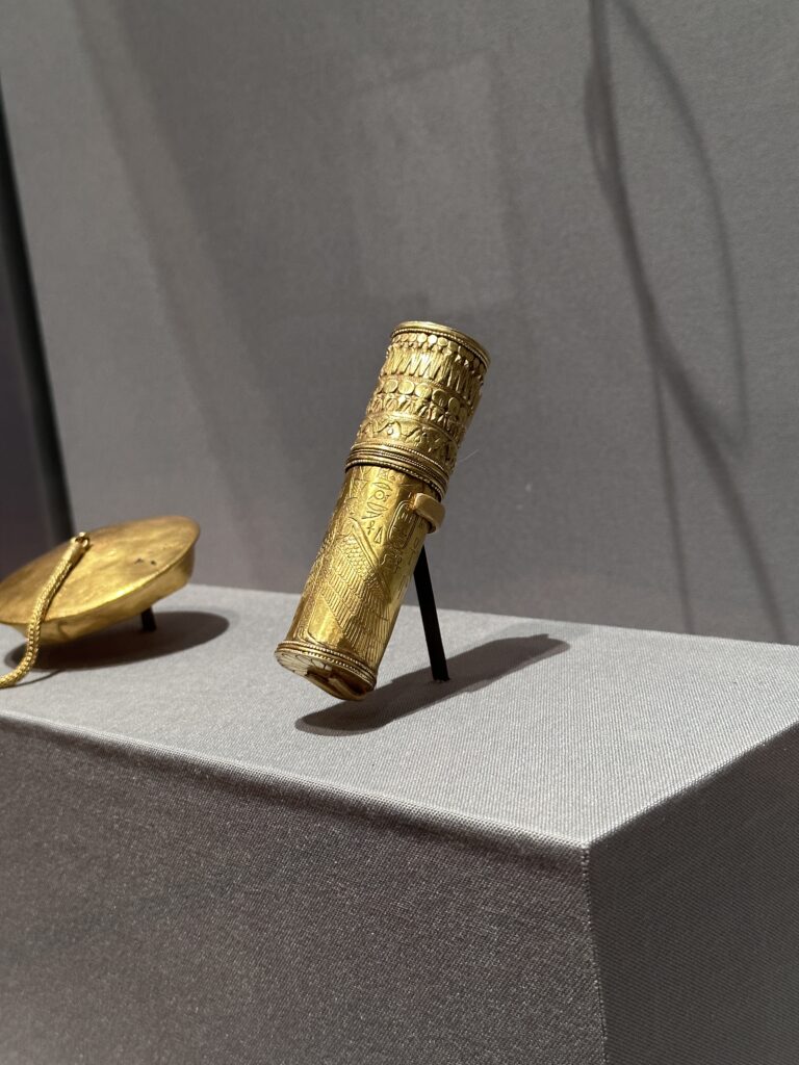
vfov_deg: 39.7
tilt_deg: -11.7
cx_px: 400
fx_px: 1477
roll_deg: +7.7
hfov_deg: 30.3
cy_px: 532
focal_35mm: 48
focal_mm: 6.86
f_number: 1.78
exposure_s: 1/40
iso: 200
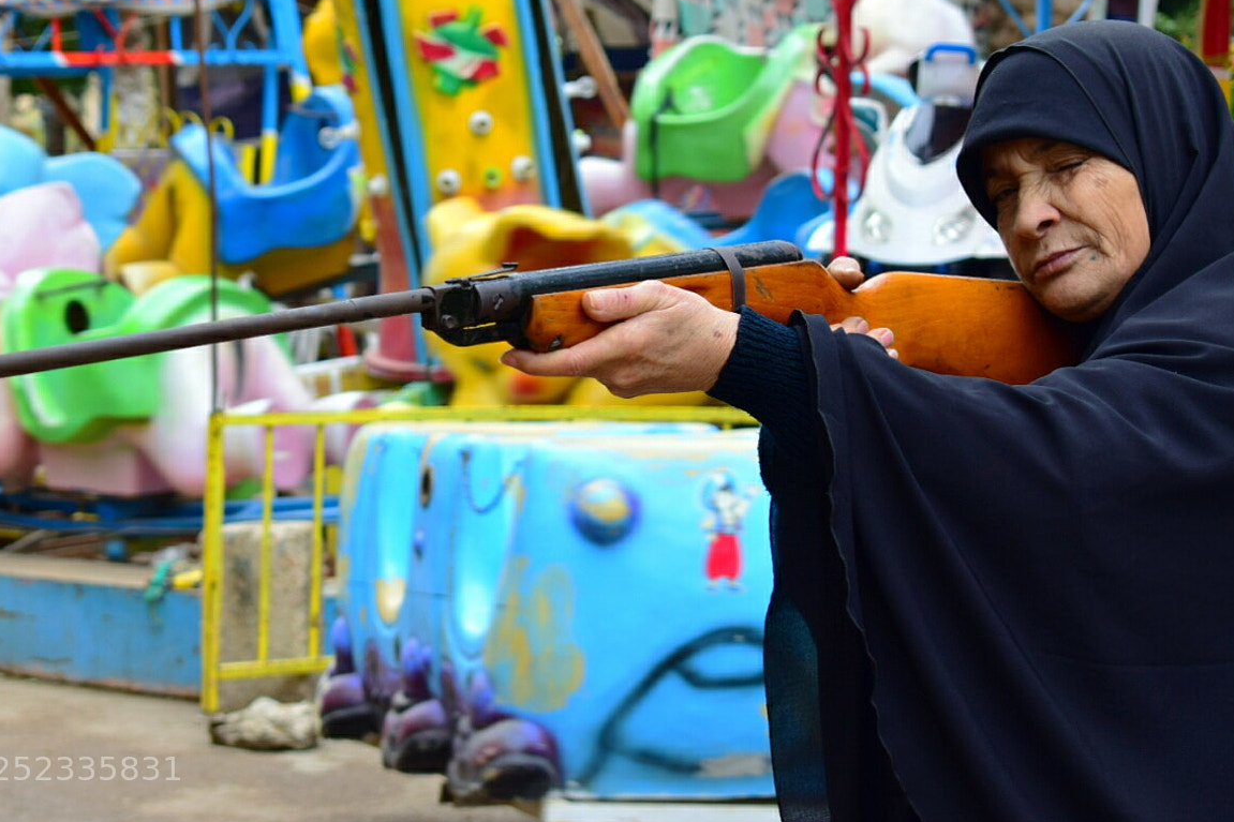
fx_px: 3931
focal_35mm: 115
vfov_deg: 11.9
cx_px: 478
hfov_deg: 17.8
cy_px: 281
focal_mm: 55
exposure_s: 1/80
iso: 160
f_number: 7.1
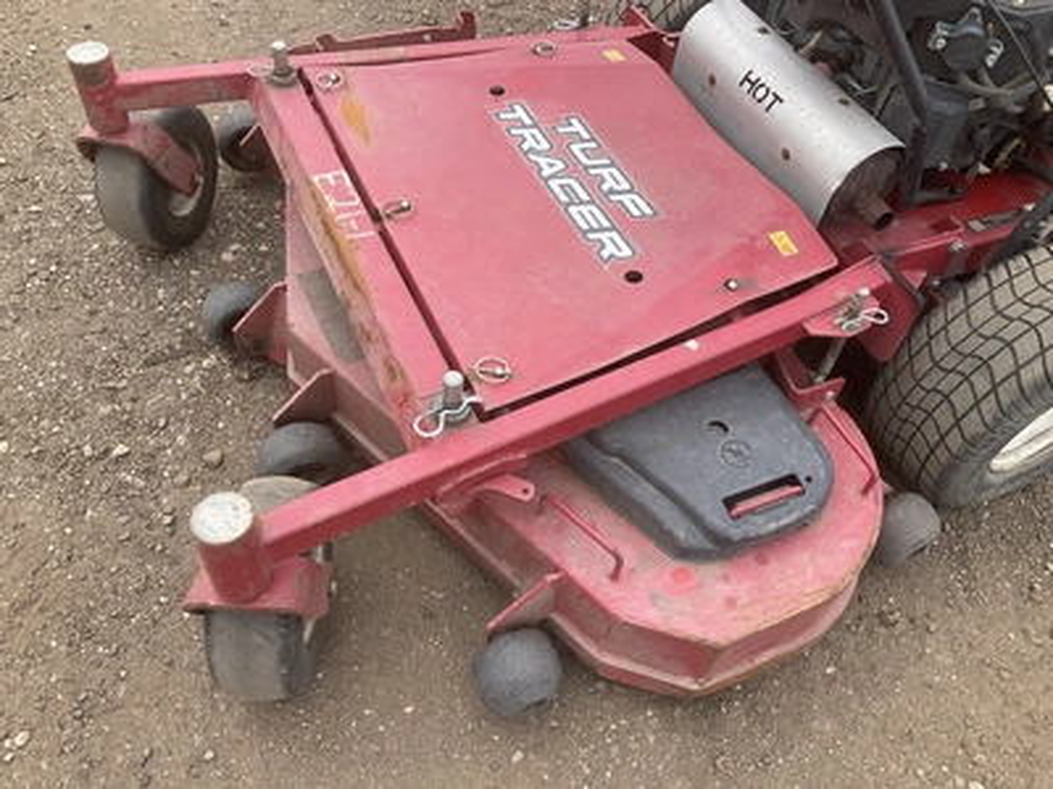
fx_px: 882
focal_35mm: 29
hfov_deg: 61.7
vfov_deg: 48.2
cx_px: 526
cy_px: 394
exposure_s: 1/642
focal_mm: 3
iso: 25
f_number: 1.8
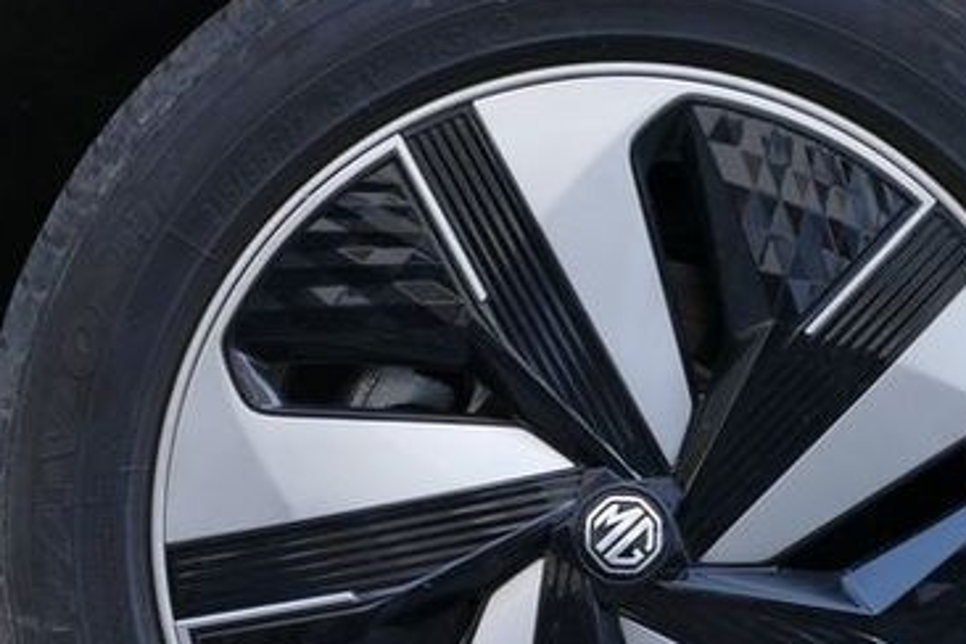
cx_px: 591
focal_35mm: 82
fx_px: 2200
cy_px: 384
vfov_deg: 16.6
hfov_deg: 24.7
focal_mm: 10.85
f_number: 3
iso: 125
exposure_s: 1/80
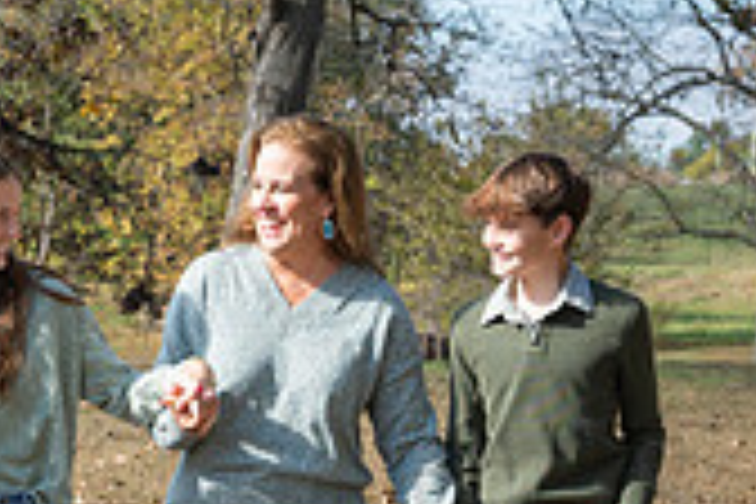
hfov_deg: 10.7
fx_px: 3969
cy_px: 731
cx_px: -115
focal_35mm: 189
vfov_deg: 7.2
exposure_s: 1/640
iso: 400
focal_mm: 53
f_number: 6.3
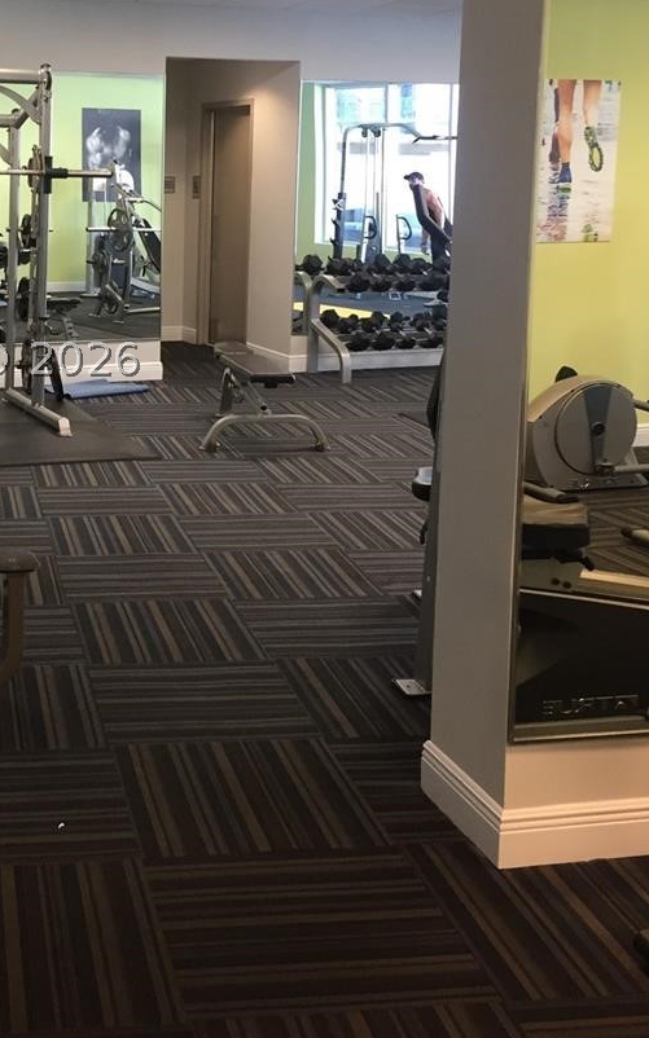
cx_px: 83
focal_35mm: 46
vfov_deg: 43.0
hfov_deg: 27.1
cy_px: 359
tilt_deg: -5.9
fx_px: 1302
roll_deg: -1.1
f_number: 2.2
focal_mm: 4.15
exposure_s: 1/30
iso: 80
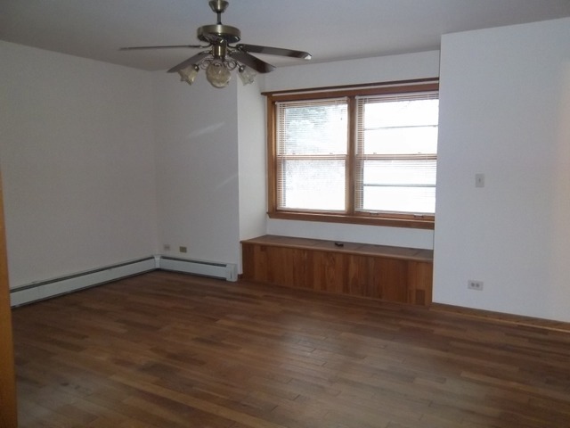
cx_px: 285
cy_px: 214
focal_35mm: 28
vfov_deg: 49.7
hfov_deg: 63.4
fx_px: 461
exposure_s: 1/30
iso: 250
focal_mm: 5.05
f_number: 3.5
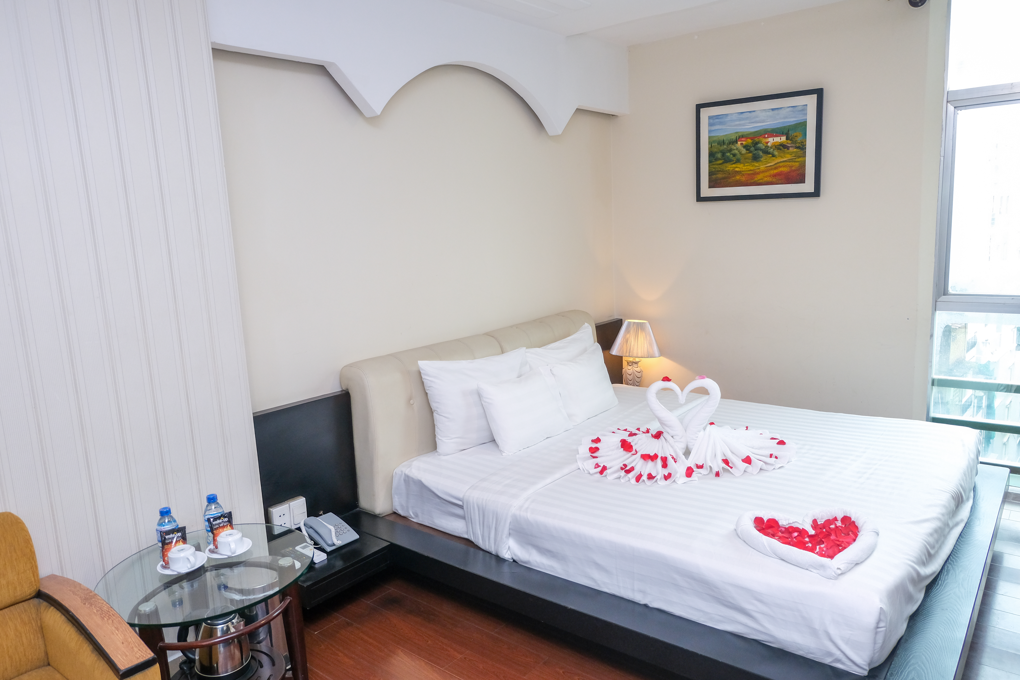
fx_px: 680
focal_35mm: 24
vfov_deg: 53.1
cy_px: 340
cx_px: 510
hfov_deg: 73.7
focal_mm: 16
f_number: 3.5
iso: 1000
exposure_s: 1/100
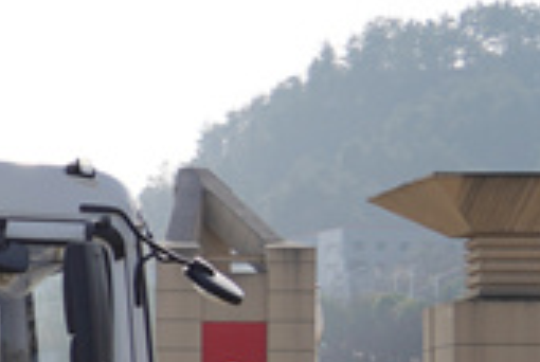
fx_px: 2750
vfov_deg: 7.5
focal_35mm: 183
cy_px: 433
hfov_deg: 9.9
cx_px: -721
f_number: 3.5
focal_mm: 39
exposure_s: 1/2000
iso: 100
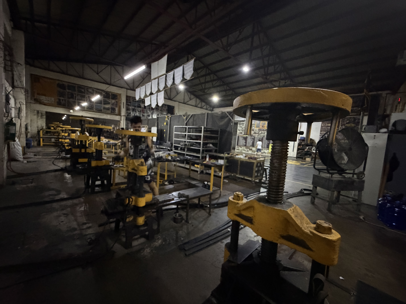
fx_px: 164
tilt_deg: -5.0
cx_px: 203
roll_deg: -4.7
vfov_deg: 85.7
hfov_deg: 102.1
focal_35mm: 14
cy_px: 152
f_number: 2.2
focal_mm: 2.22
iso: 1250
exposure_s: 1/30
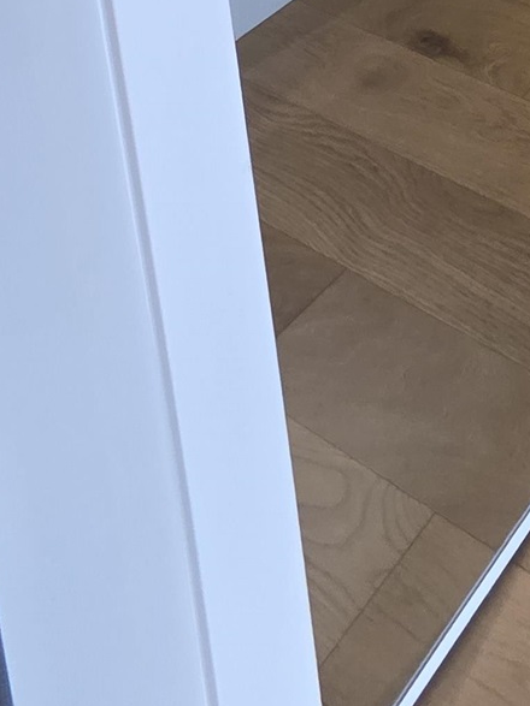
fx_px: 1042
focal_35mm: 51
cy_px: -646
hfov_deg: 20.4
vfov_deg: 20.6
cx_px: 952
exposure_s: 1/60
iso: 160
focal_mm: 2.2
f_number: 2.2
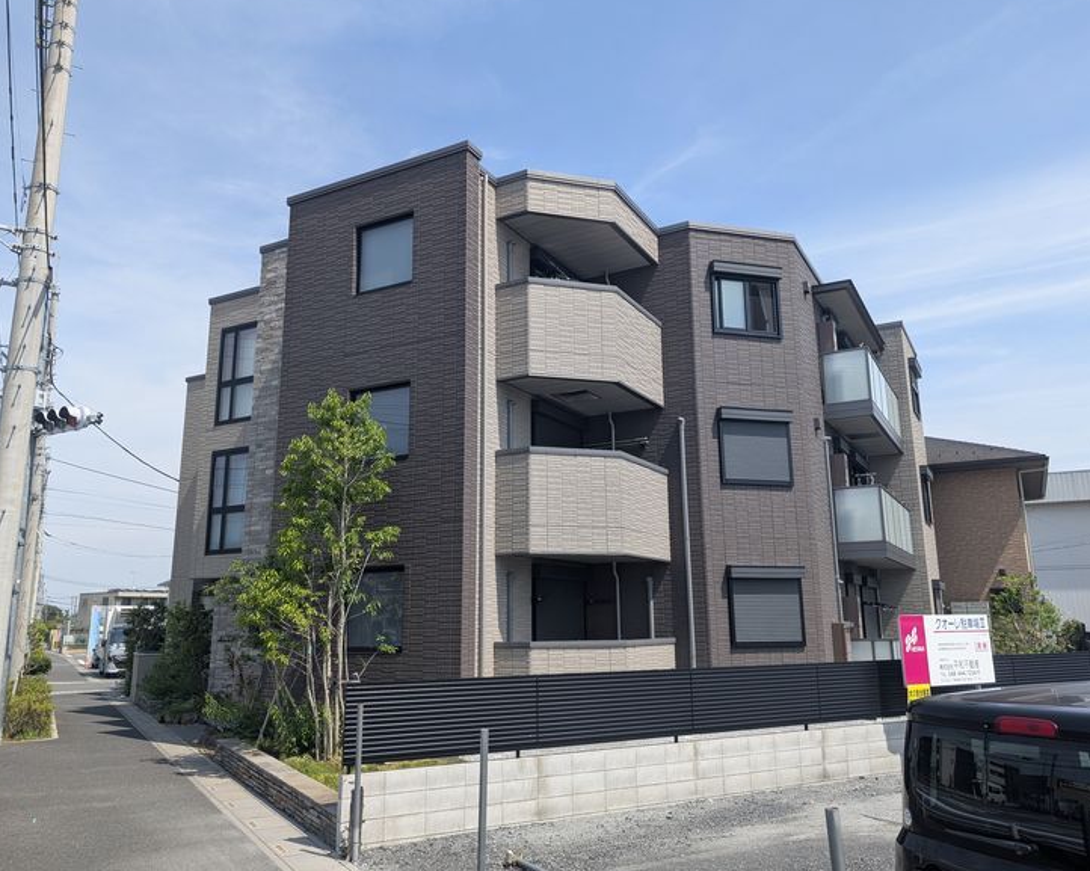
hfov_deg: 66.1
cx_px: 543
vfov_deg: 54.9
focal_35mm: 26
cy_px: 432
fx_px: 838
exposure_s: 1/810
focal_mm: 6.9
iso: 21
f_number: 1.68
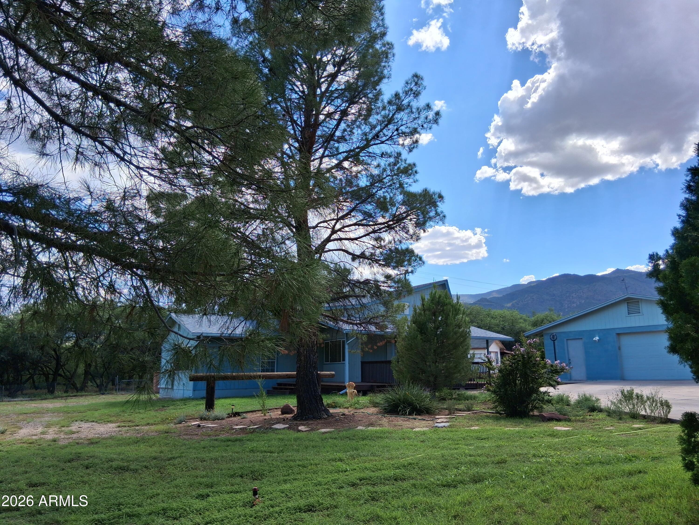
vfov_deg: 53.1
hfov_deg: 67.3
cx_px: 350
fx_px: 525
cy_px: 262
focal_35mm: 26
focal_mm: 3.98
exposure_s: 1/835
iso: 25
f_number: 1.8
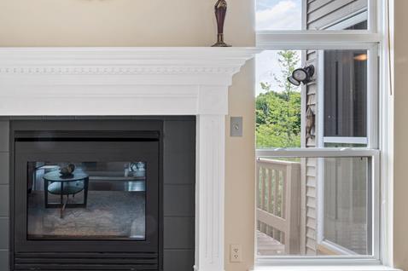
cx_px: 55
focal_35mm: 30
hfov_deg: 55.3
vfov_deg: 43.5
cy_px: 153
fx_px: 340
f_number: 11
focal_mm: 14
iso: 100
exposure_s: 2
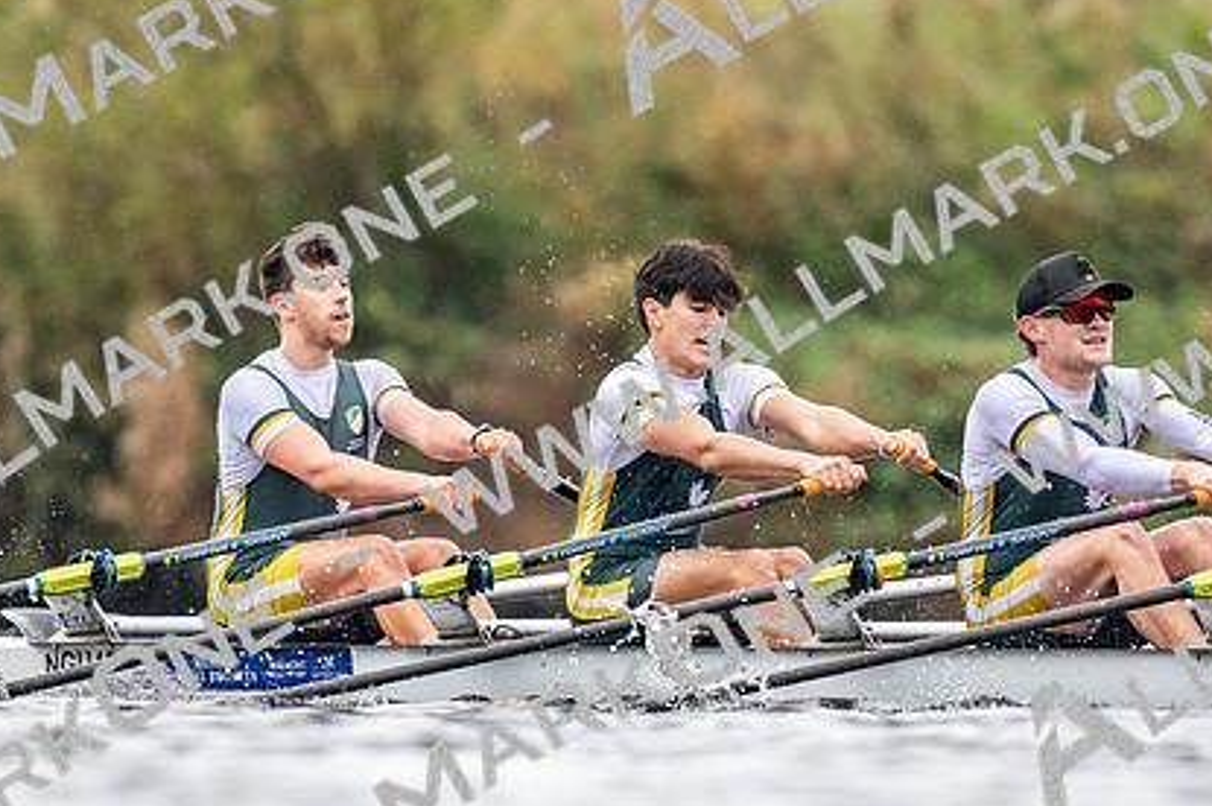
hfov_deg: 1.6
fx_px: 42284
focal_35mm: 1257
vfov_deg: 1.1
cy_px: 543
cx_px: 780
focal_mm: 600
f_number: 4
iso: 3200
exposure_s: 1/2500
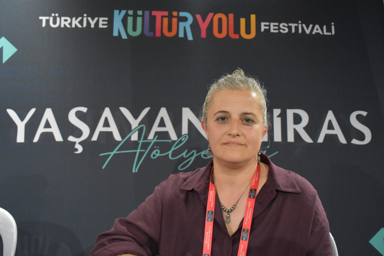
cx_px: 192
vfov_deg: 40.0
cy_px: 128
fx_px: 352
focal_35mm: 33
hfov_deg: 57.2
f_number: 3.5
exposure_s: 1/60
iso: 4000
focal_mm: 22
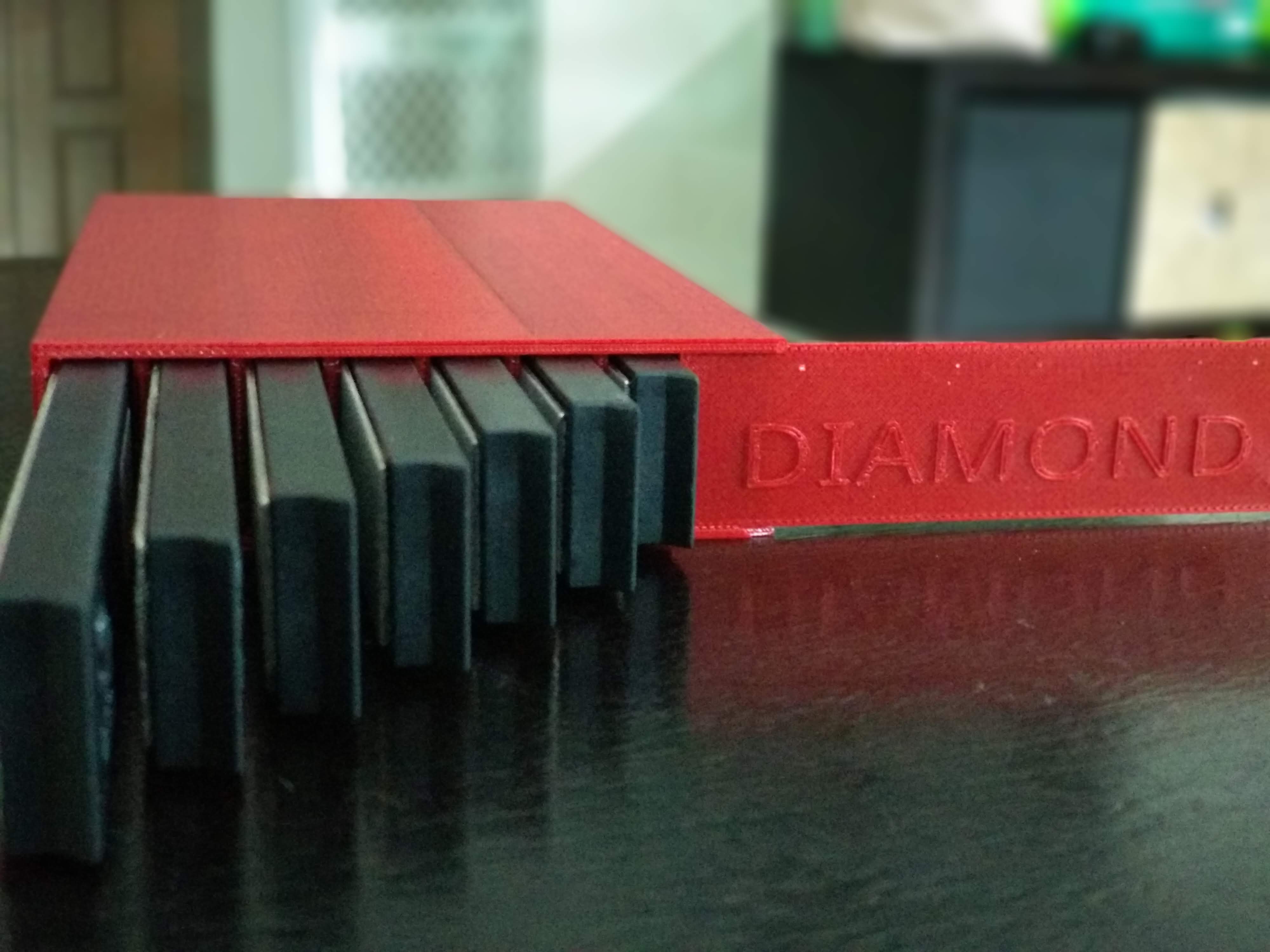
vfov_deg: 28.0
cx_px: 635
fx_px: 1908
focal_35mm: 52
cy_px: 476
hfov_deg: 36.8
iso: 3200
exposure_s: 1/33
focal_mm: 5.99
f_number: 2.6
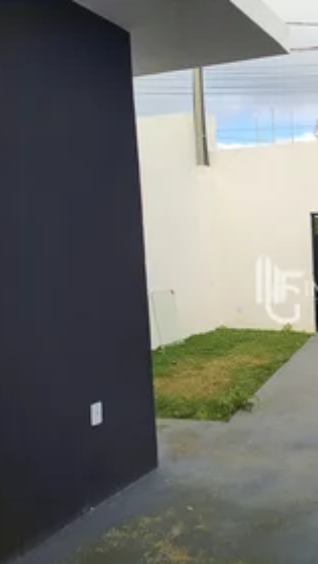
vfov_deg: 55.2
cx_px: 326
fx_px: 538
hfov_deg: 30.3
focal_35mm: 36
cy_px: 289
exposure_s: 1/634
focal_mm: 5.23
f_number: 1.8
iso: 50
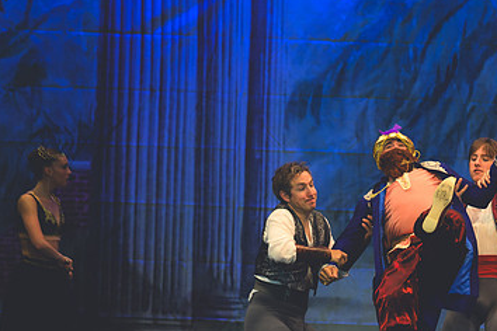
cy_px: 262
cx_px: 393
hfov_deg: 5.4
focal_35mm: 380
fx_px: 5246
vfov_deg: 3.6
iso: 800
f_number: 2.8
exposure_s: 1/500
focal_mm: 155
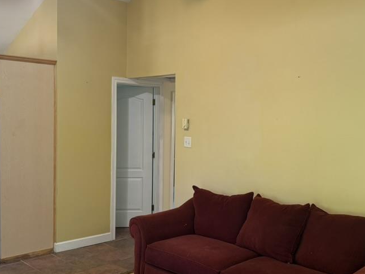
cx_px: 209
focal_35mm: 38
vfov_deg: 37.7
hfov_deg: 48.8
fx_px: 401
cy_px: 134
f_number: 1.78
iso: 160
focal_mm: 6.76
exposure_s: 1/60
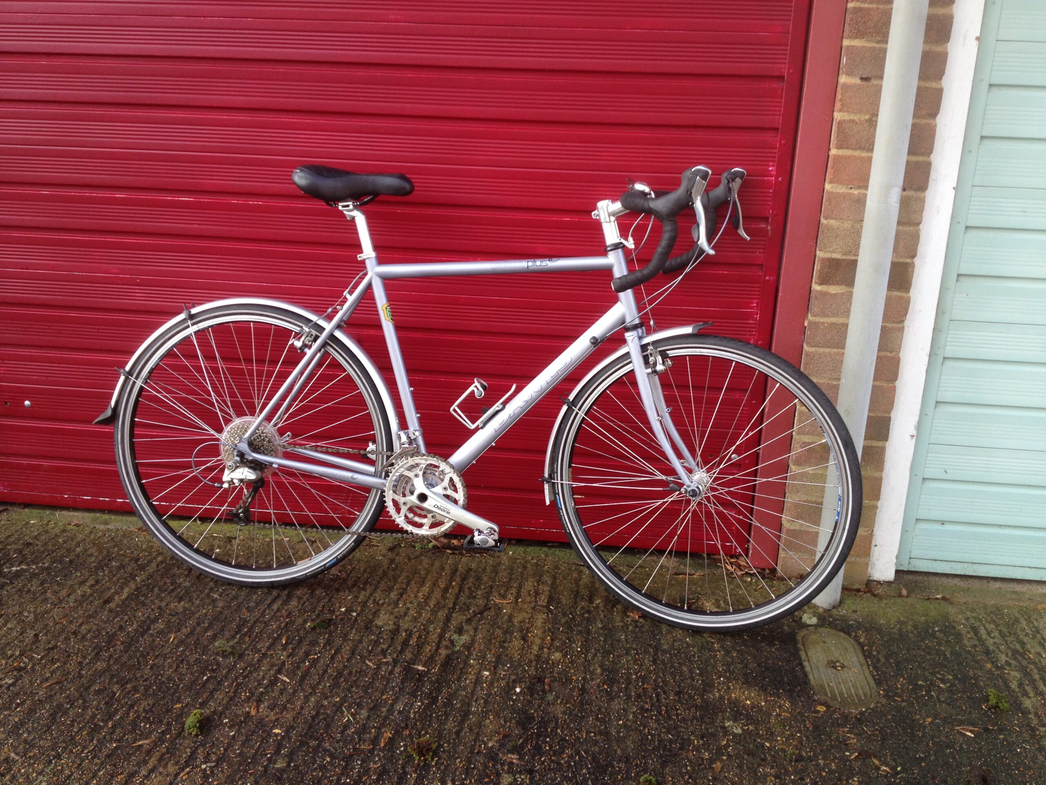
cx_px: 523
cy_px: 392
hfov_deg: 52.6
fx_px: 1058
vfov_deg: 40.7
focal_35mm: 35
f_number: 2.4
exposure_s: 1/165
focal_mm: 4.28
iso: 50
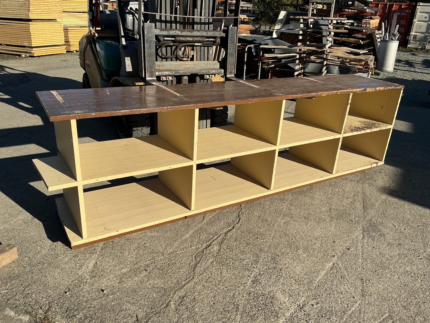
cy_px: 162
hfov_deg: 61.7
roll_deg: -2.3
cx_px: 215
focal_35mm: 29
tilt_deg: -22.7
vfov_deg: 48.2
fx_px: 360
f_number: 1.8
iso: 25
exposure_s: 1/1984
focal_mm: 3
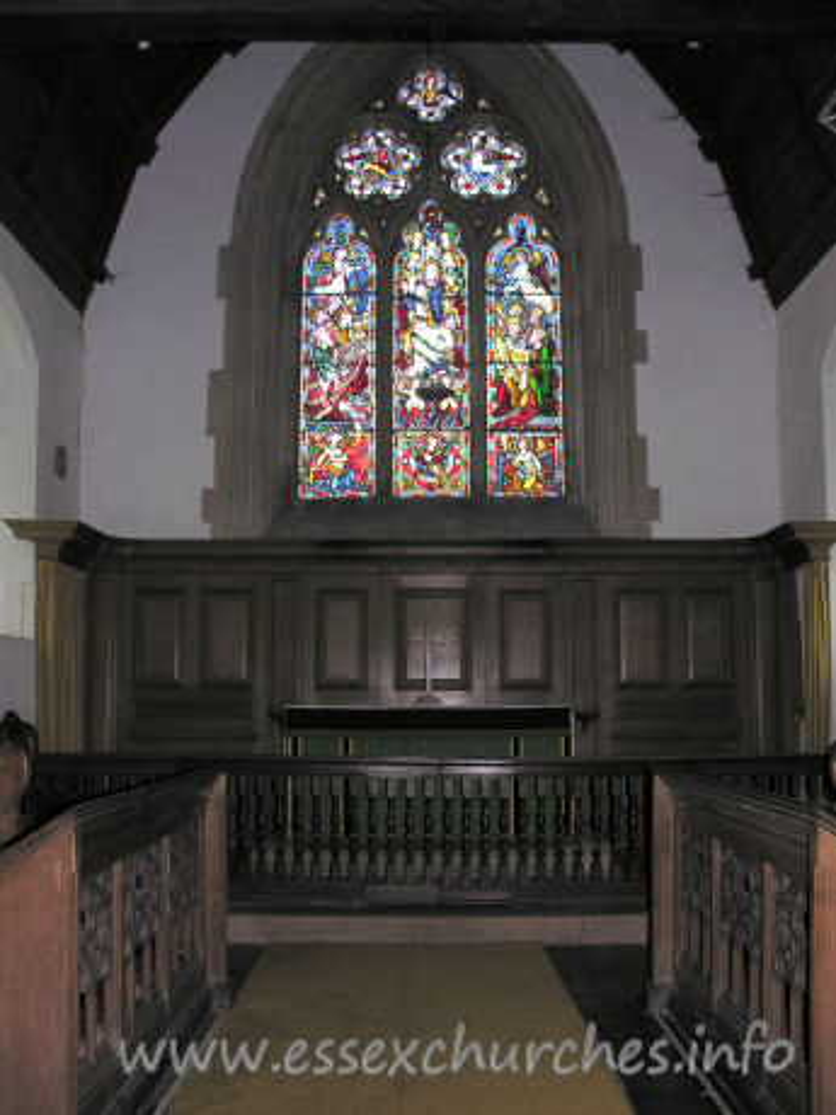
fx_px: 1127
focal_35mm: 35
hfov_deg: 40.7
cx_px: 418
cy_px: 558
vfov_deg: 52.6
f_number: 2.8
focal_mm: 8.9
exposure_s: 1/60.1
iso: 55
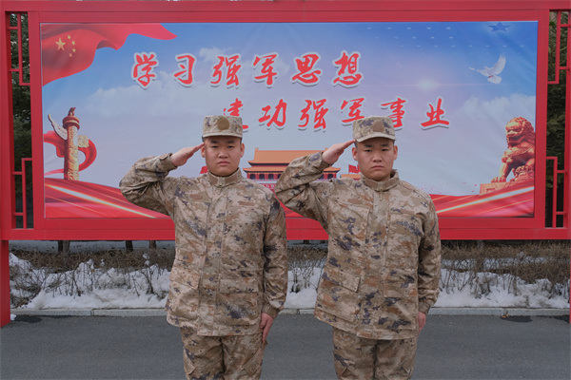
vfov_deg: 35.1
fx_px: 603
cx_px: 286
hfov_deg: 50.7
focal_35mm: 38
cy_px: 190
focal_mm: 25.4
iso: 320
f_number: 9
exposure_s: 1/140
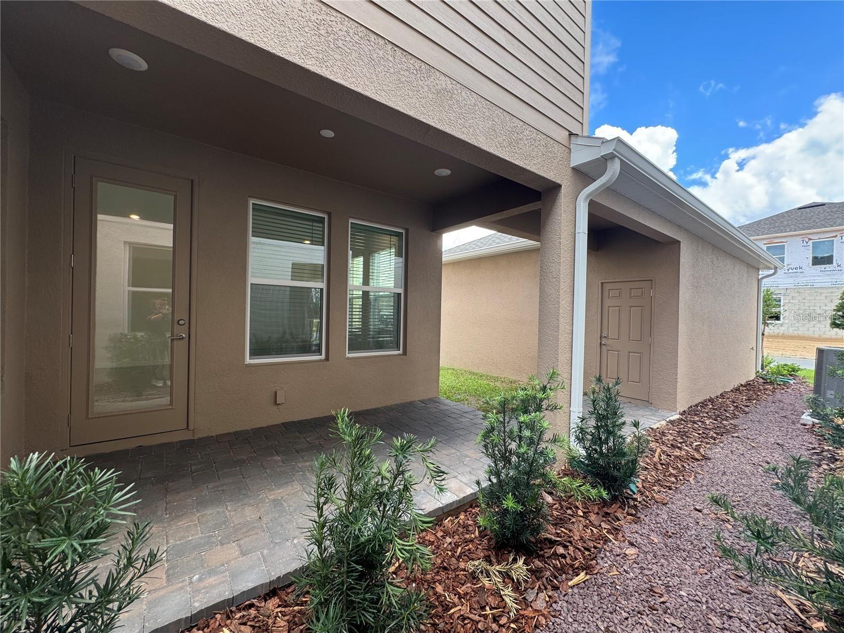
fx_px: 341
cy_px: 316
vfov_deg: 85.7
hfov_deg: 102.1
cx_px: 422
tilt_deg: -0.8
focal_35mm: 14
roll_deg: -0.6
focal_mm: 2.22
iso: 40
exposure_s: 1/155
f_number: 2.2
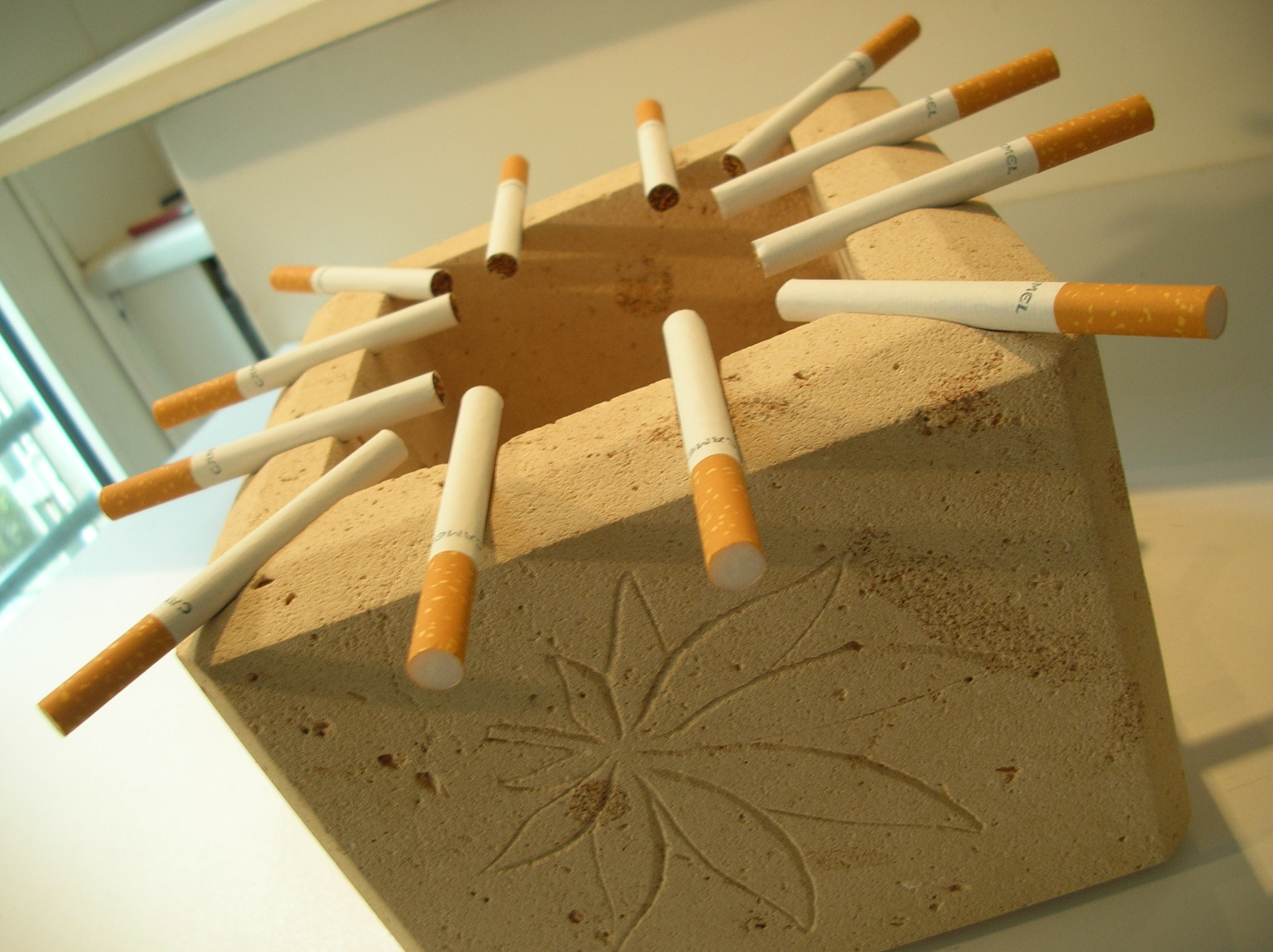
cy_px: 476
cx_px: 636
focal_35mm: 35
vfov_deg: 40.6
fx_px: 1286
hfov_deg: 52.7
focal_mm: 5.8
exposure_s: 1/13.8
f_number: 2.8
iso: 50
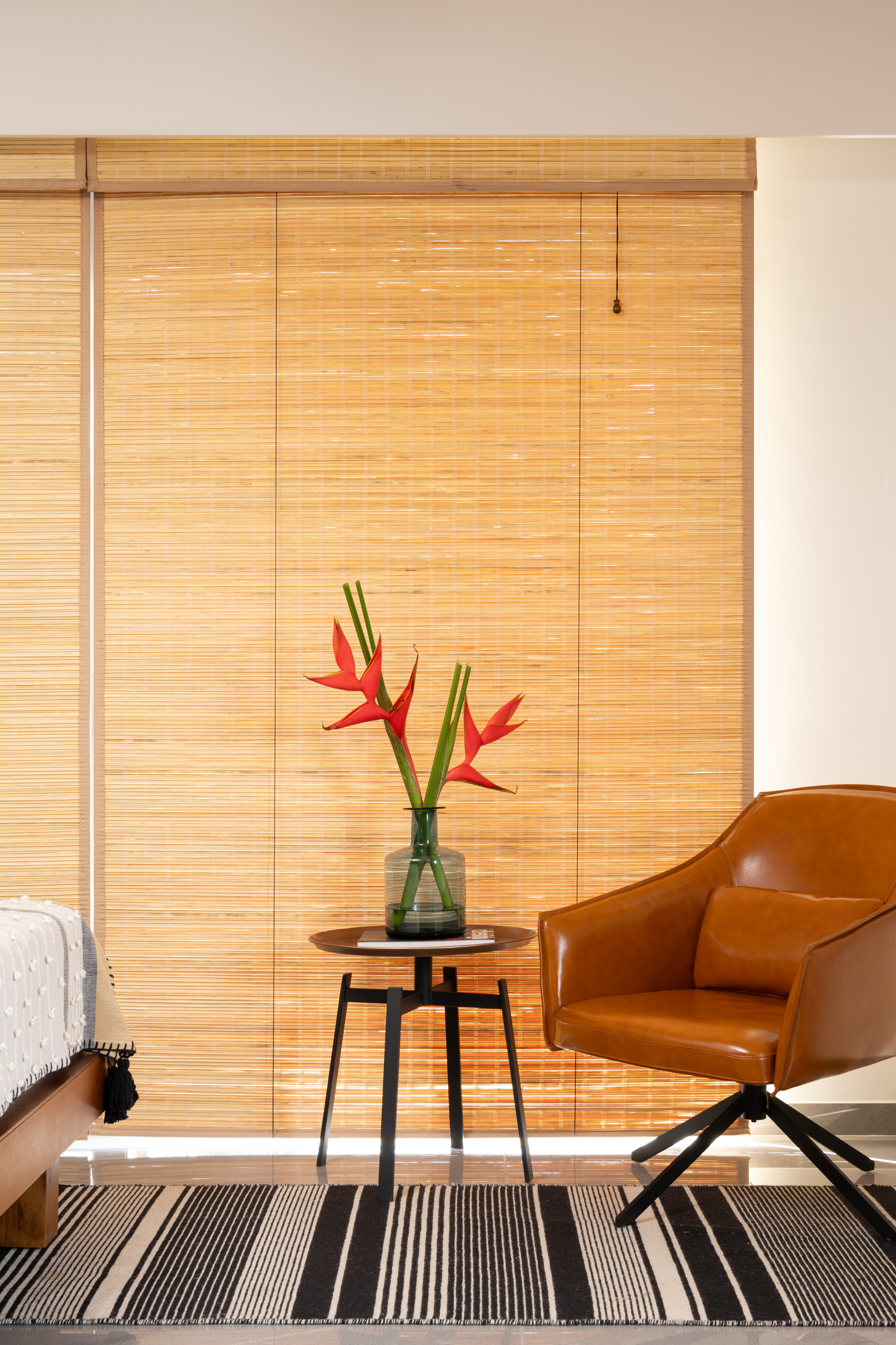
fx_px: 1568
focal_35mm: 42
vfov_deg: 46.4
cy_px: 672
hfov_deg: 31.9
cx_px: 448
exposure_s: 1/2.5
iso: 100
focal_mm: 42
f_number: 11
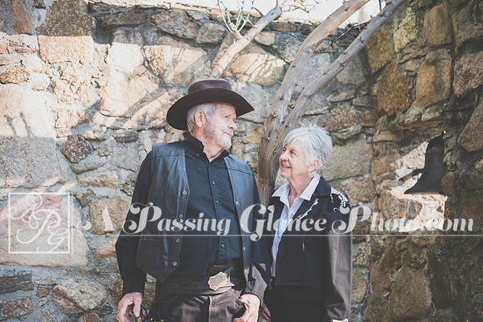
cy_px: 161
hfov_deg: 39.6
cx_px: 242
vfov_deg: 27.0
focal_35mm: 50
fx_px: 671
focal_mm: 50
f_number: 2.8
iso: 400
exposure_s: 1/160
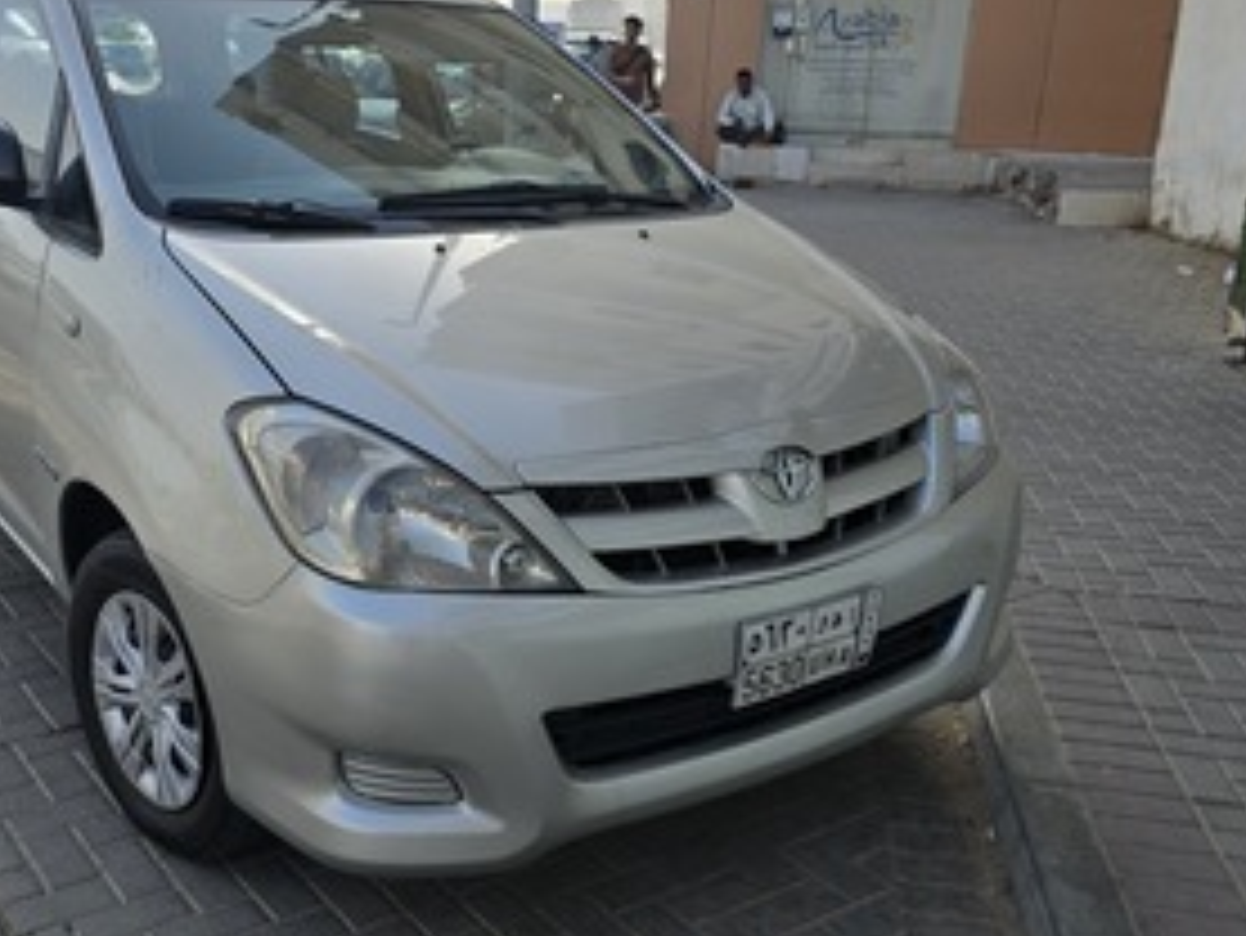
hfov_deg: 48.7
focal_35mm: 38
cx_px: 506
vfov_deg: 37.7
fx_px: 1368
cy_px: 457
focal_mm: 6.3
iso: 12
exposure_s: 1/1033
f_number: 1.7
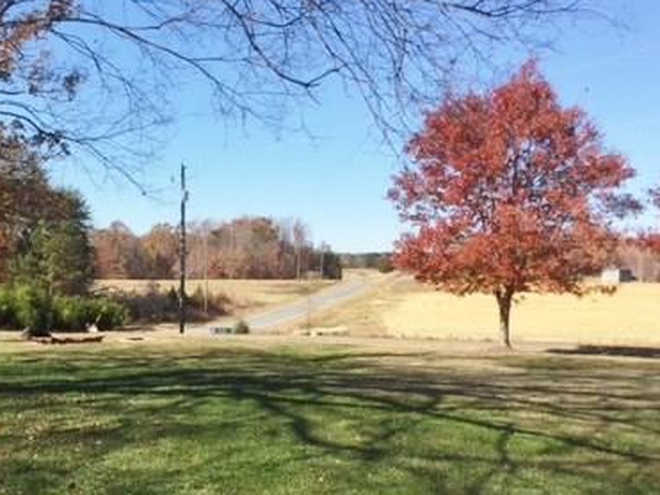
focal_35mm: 50
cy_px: 326
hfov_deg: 37.4
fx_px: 953
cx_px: 180
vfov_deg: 28.9
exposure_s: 1/1412
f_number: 2.2
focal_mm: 4.15
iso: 32
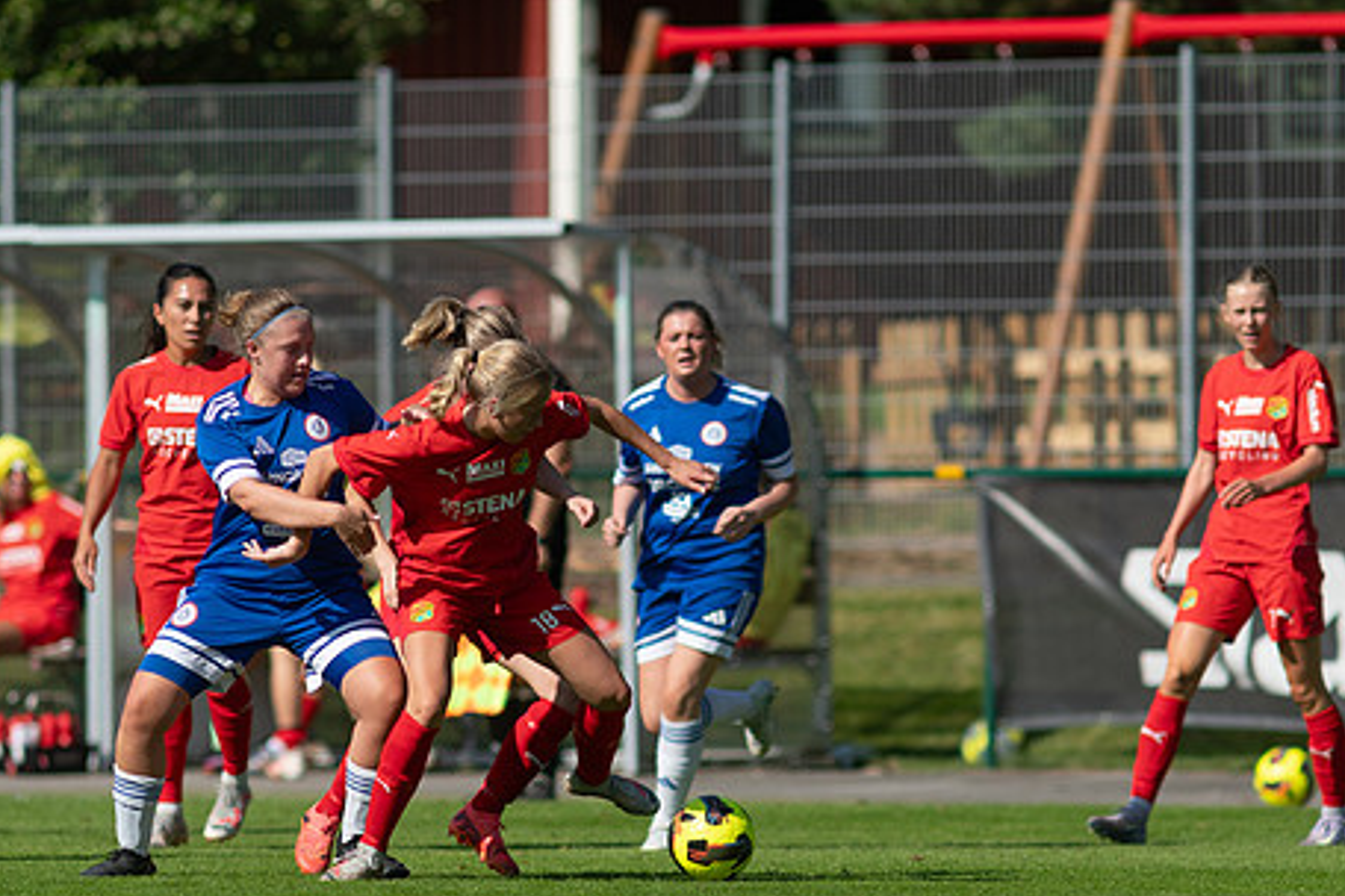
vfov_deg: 2.3
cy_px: 544
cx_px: 605
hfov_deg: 3.5
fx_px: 22303
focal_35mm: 597
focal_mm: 300
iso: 110
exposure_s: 1/3200
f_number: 3.2
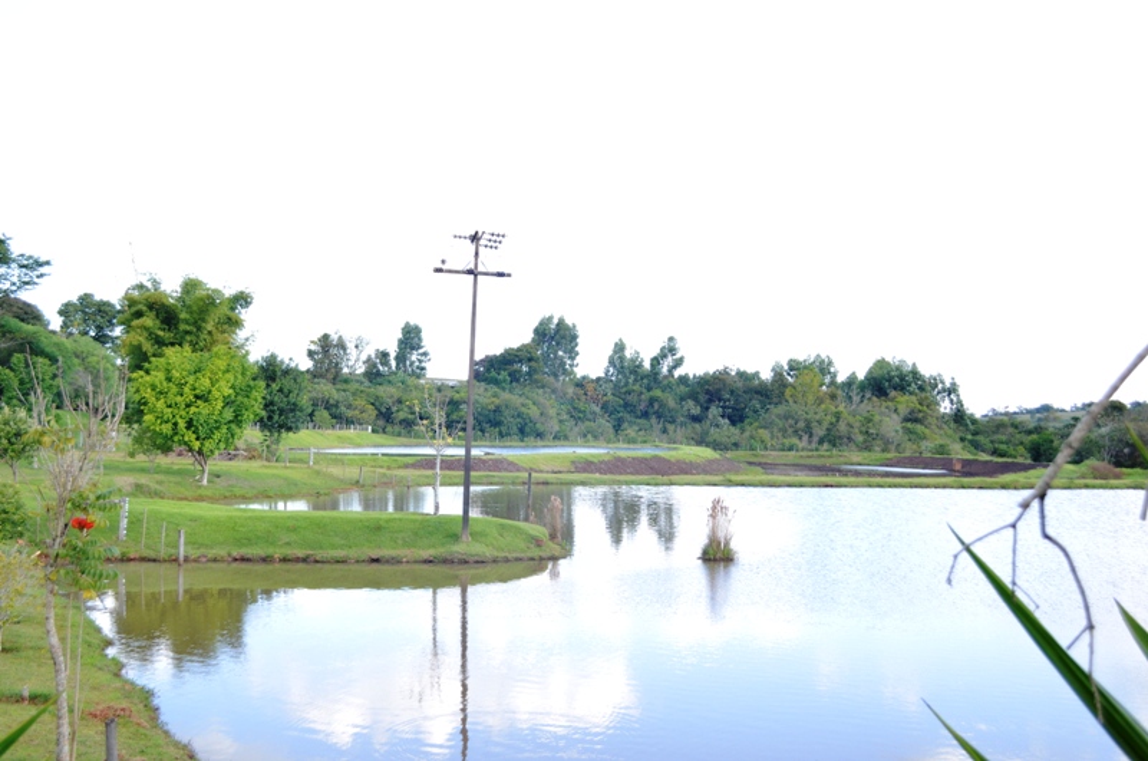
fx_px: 1241
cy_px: 380
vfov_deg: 34.1
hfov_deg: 49.6
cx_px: 574
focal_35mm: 39
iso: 500
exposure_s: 1/320
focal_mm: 26
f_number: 4.5
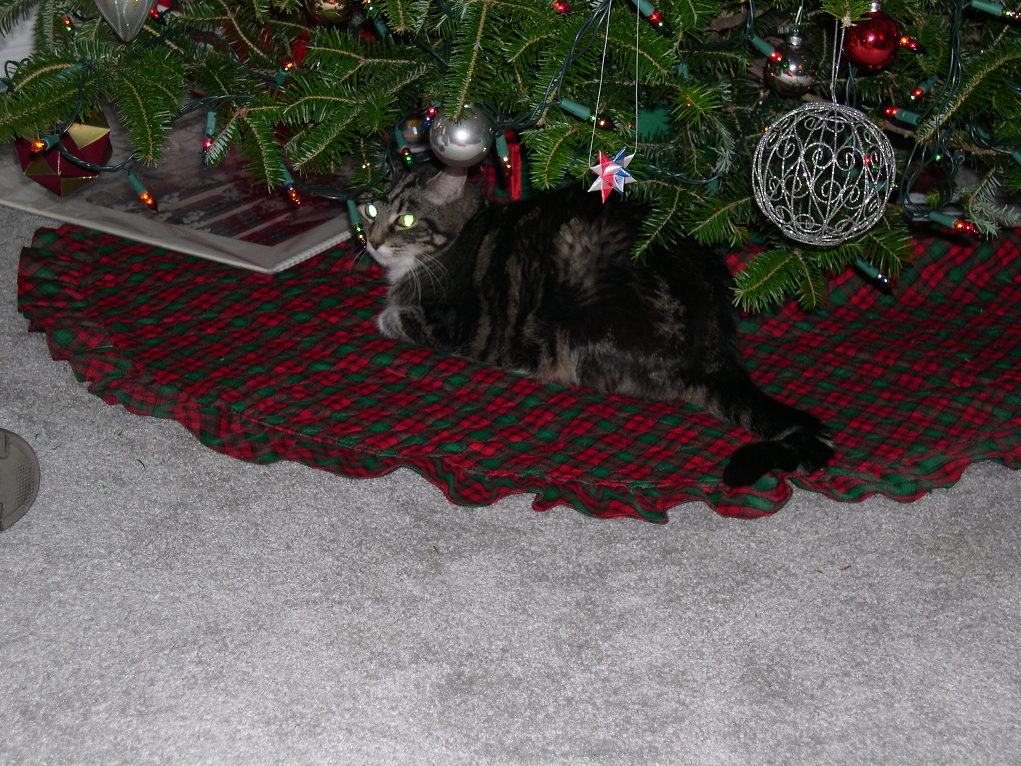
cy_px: 383
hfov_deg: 29.0
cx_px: 510
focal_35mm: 67
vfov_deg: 21.9
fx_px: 1976
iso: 112
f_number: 3.7
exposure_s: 1/60
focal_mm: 14.2
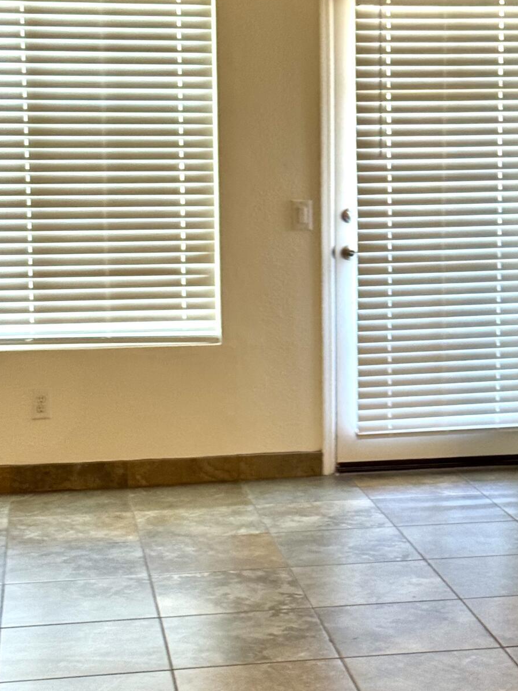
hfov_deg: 18.4
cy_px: 310
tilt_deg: -5.8
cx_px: 355
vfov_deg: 24.4
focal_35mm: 80
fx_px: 1596
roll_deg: +0.8
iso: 250
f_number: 1.78
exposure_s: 1/60
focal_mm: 6.76
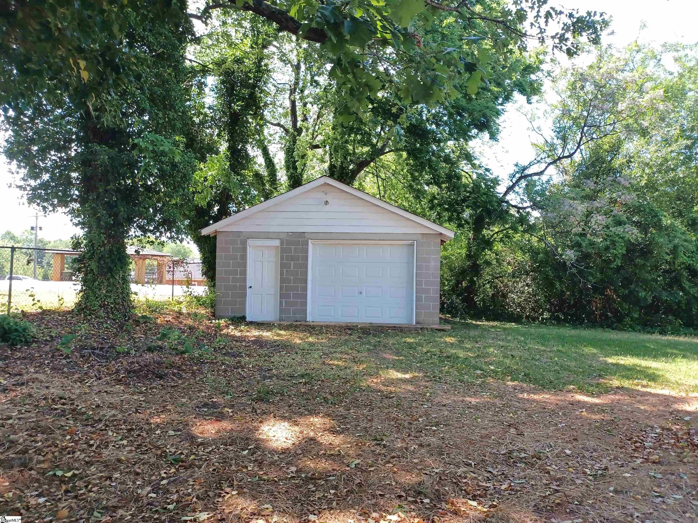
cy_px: 262
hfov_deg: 69.4
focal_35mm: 25
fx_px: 504
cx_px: 349
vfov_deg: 54.9
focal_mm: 4.6
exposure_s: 1/120
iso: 64
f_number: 1.8
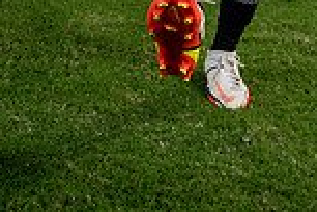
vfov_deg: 11.3
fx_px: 933
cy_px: -251
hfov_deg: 19.1
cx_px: 242
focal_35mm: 106
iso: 160
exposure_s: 1/250
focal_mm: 36
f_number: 4
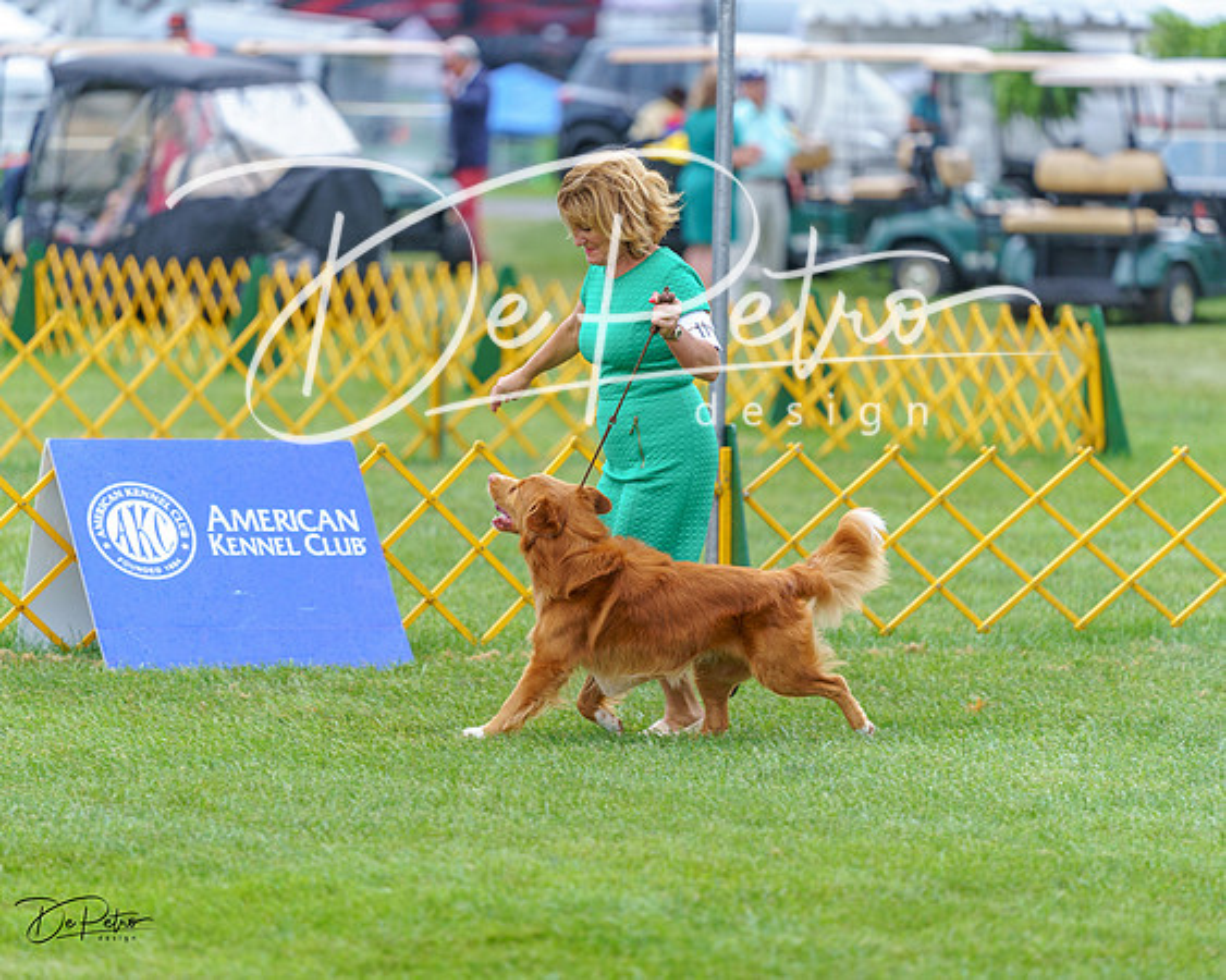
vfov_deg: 6.9
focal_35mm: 225
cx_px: 613
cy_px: 490
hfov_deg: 8.6
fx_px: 8170
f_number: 2.8
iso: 640
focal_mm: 200
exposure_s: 1/640
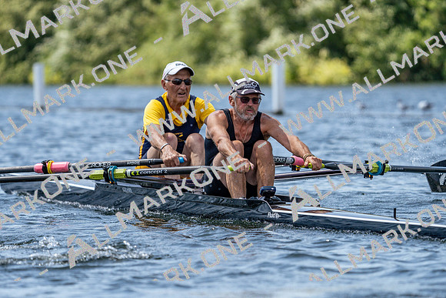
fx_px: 4374
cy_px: 149
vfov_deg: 3.9
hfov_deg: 5.8
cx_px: 223
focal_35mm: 353
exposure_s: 1/2000
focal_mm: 353
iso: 400
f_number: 6.3
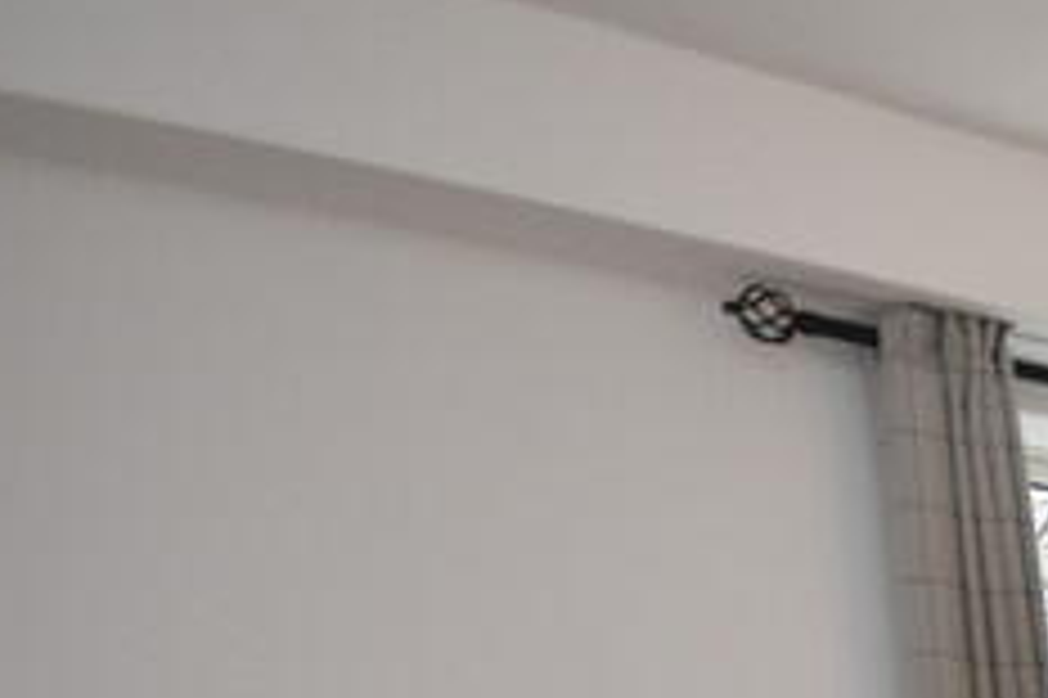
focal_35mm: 66
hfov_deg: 18.2
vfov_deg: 16.2
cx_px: 2172
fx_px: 1920
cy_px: 1371
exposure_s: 1/125
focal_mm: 10
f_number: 4
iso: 800
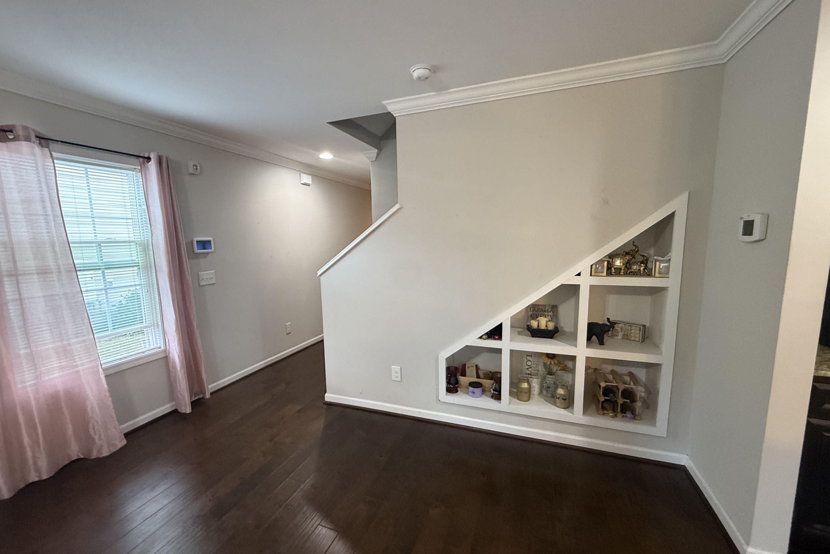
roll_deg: +1.5
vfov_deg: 77.3
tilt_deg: -7.0
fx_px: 346
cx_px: 406
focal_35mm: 15
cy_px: 286
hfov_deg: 100.4
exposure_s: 1/60
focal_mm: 2.22
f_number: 2.2
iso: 400
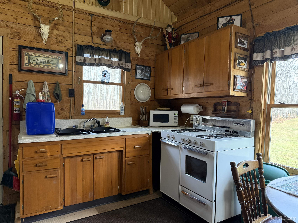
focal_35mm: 24
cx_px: 149
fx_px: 207
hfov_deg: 71.6
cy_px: 112
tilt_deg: -1.5
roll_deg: -1.7
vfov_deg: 56.8
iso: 250
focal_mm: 6.76
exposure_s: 1/60
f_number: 1.78
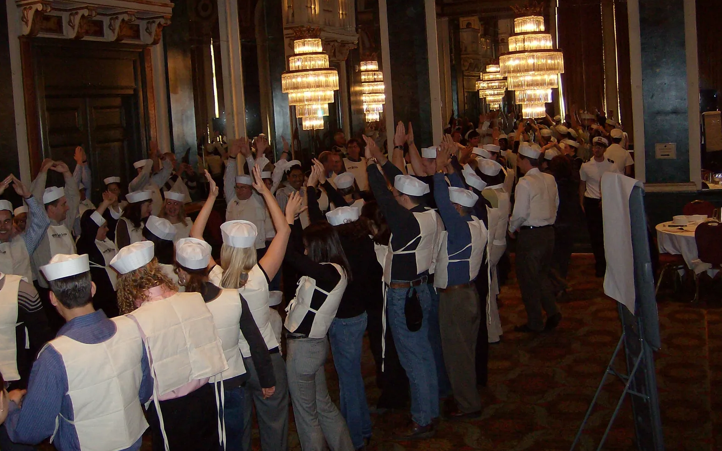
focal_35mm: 39
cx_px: 354
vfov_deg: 32.7
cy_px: 196
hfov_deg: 50.4
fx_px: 767
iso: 200
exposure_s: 1/60
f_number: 2.8
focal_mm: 6
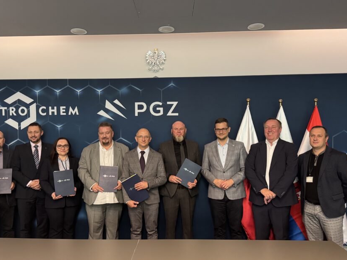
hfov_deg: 58.3
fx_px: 311
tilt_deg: -0.2
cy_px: 137
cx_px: 160
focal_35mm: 31
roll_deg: +0.8
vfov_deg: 45.4
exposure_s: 1/50
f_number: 1.78
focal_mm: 6.76
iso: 500
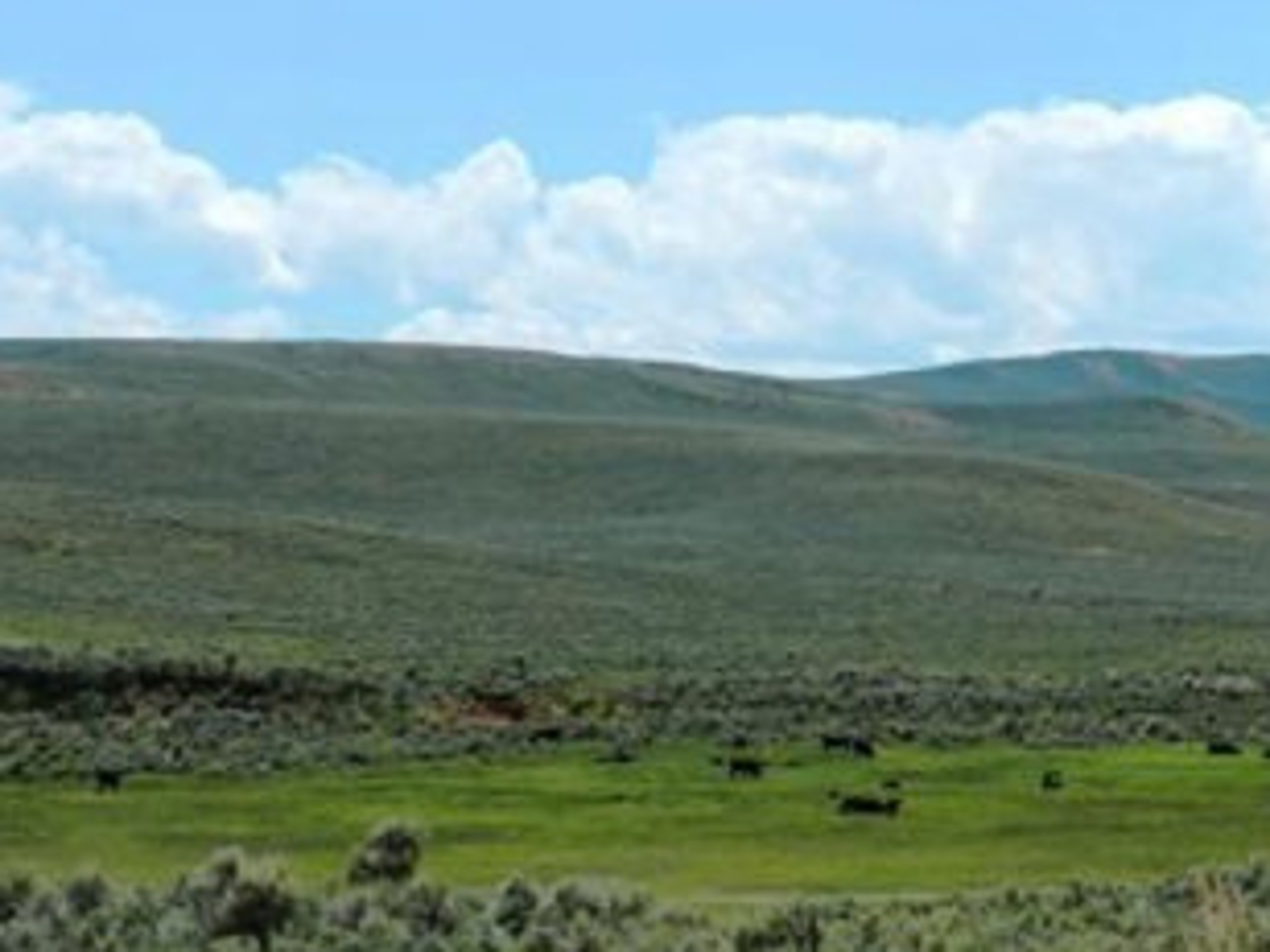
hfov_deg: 17.5
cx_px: 1249
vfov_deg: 13.5
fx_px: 4036
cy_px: 474
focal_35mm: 110
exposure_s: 1/1000
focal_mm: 9.4
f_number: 5
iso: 160
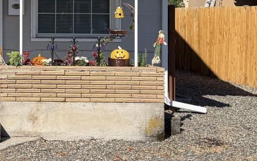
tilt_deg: +1.3
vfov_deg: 14.4
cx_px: -56
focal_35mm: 90
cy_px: 9
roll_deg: -0.1
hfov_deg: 21.3
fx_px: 631
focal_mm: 6.76
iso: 80
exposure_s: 1/4167
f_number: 1.78
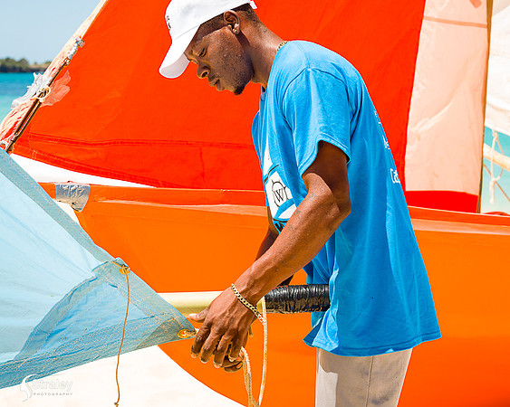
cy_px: 204
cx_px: 299
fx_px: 1223
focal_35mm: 81
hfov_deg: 23.5
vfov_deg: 18.9
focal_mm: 72
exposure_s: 1/320
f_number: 8
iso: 200
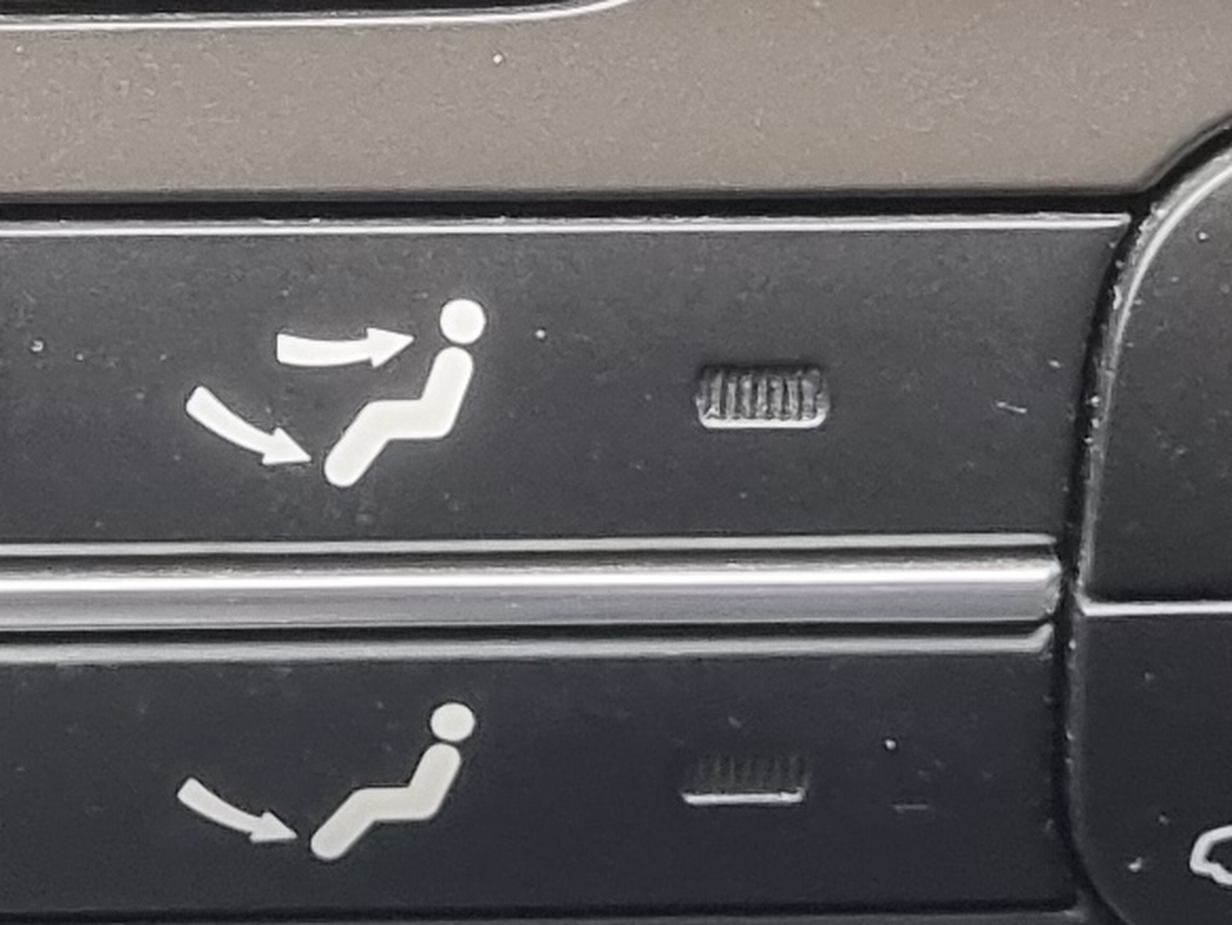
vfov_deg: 8.1
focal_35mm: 180
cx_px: -207
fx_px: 6409
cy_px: -425
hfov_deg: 10.8
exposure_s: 1/120
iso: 200
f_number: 1.8
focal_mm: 5.4
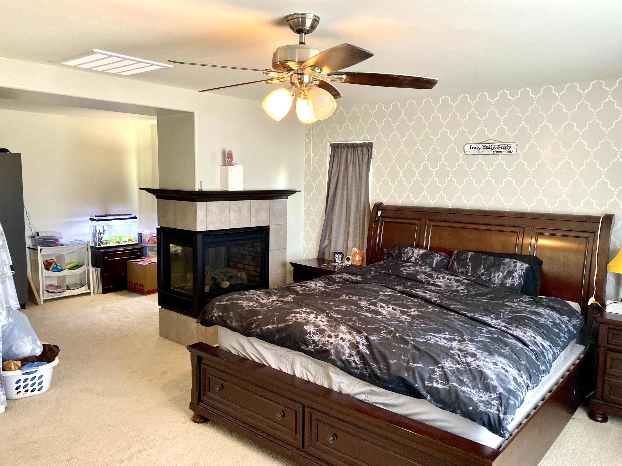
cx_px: 302
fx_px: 485
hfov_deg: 65.3
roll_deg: -1.3
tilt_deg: -6.5
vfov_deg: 51.4
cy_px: 237
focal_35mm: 27
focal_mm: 4.25
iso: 250
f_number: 1.8
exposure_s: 1/60
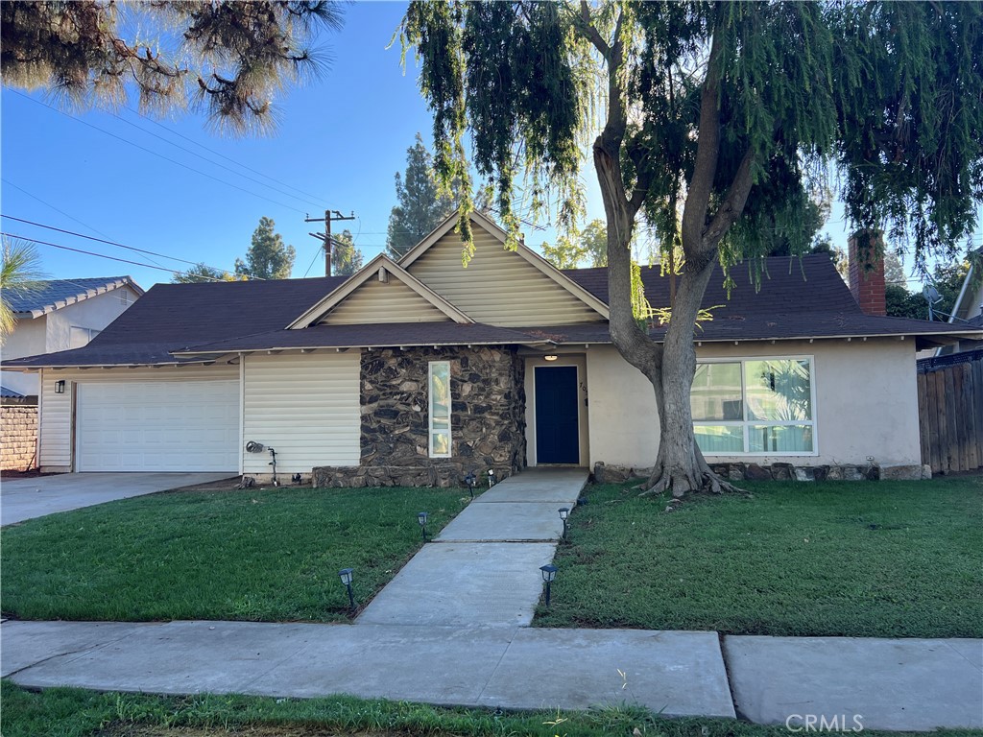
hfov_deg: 67.3
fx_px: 738
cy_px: 368
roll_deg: +0.7
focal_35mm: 26
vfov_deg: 53.1
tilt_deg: +3.7
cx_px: 492
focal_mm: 5.7
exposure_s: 1/873
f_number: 1.5
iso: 50
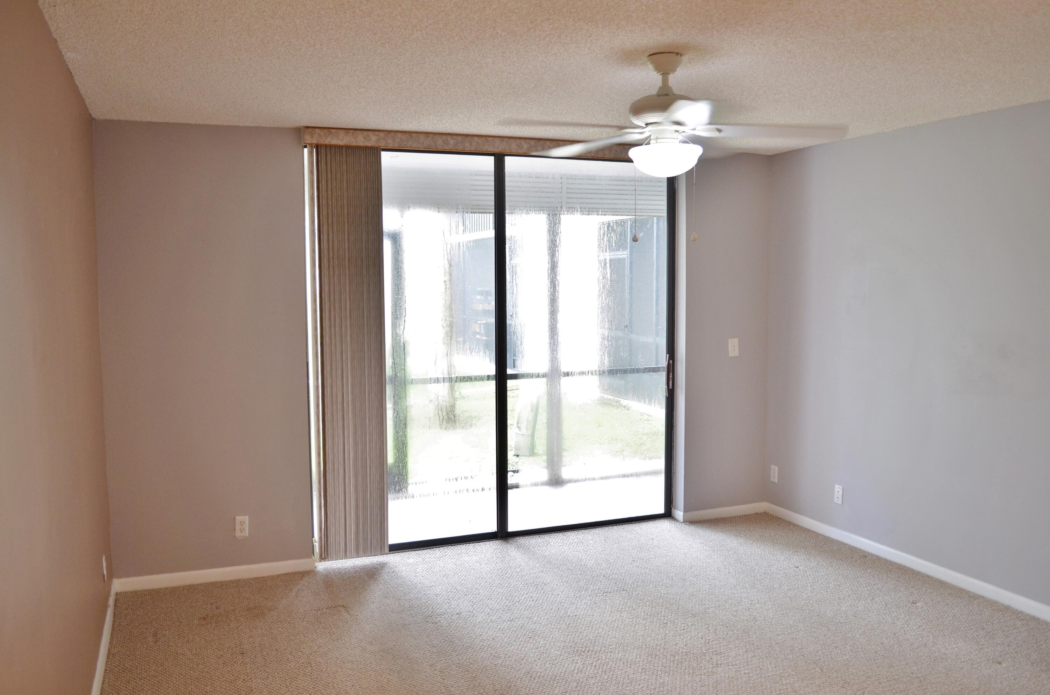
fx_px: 873
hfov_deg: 62.0
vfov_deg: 43.4
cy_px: 348
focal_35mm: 30
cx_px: 525
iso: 720
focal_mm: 20
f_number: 4
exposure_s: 1/60
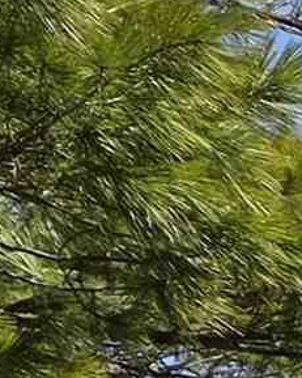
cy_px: 1405
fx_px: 2672
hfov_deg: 4.9
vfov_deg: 6.7
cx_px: 1643
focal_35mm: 239
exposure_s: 1/3999
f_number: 1.8
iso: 80
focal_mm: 5.4
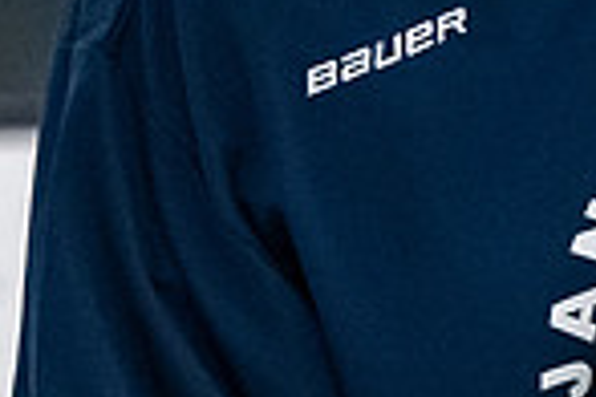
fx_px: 28970
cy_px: -476
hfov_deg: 1.2
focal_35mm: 1750
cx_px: 654
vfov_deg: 0.8
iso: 2500
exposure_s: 1/800
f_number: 3.5
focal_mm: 175
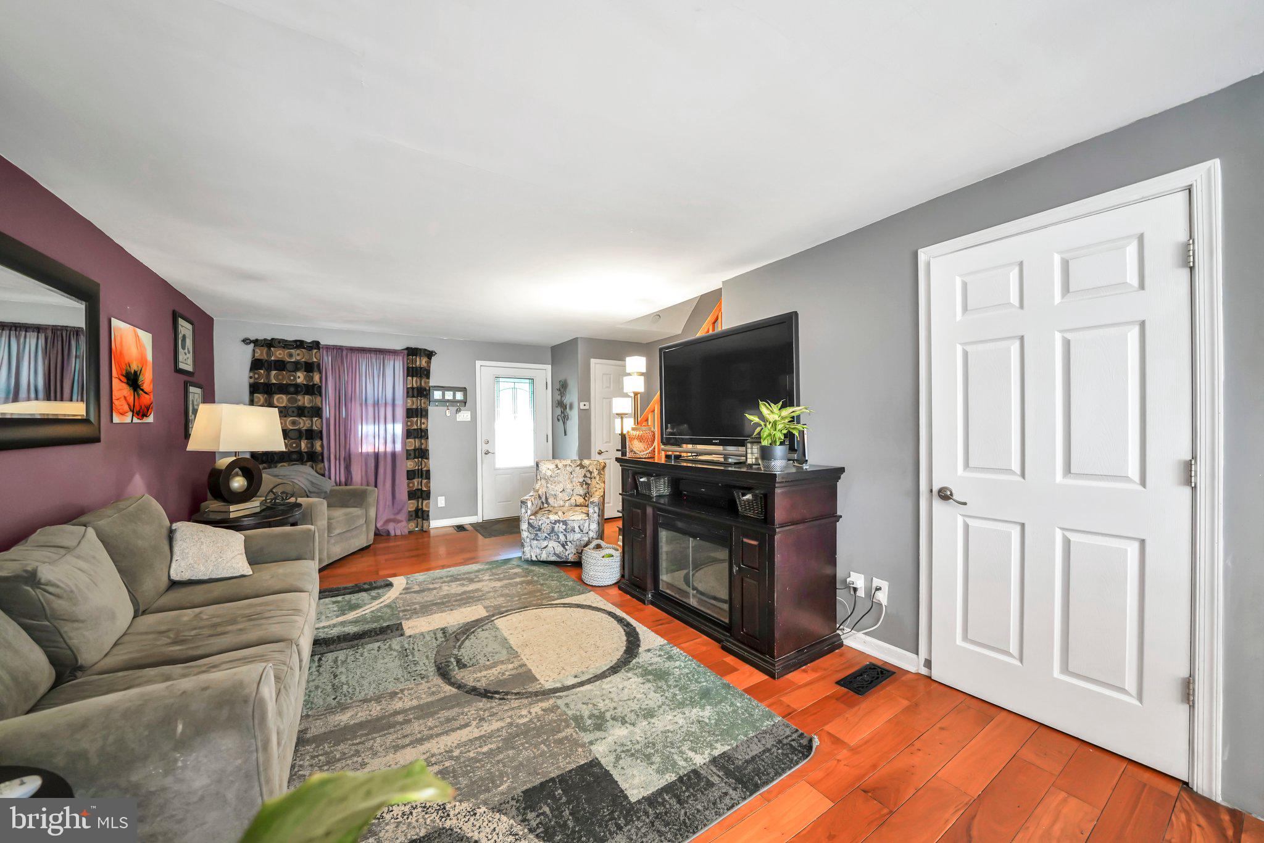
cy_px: 422
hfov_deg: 112.6
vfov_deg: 90.0
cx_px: 632
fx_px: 421
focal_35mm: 12
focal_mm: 12
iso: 800
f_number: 4
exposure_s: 1/30
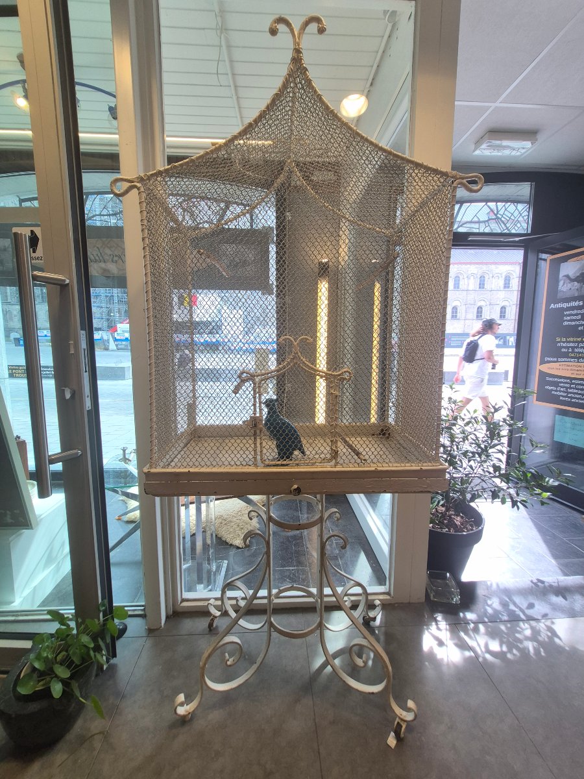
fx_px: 292
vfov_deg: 106.2
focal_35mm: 13
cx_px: 292
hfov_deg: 89.9
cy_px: 390
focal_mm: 1.74
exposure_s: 1/106
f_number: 2.2
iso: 40
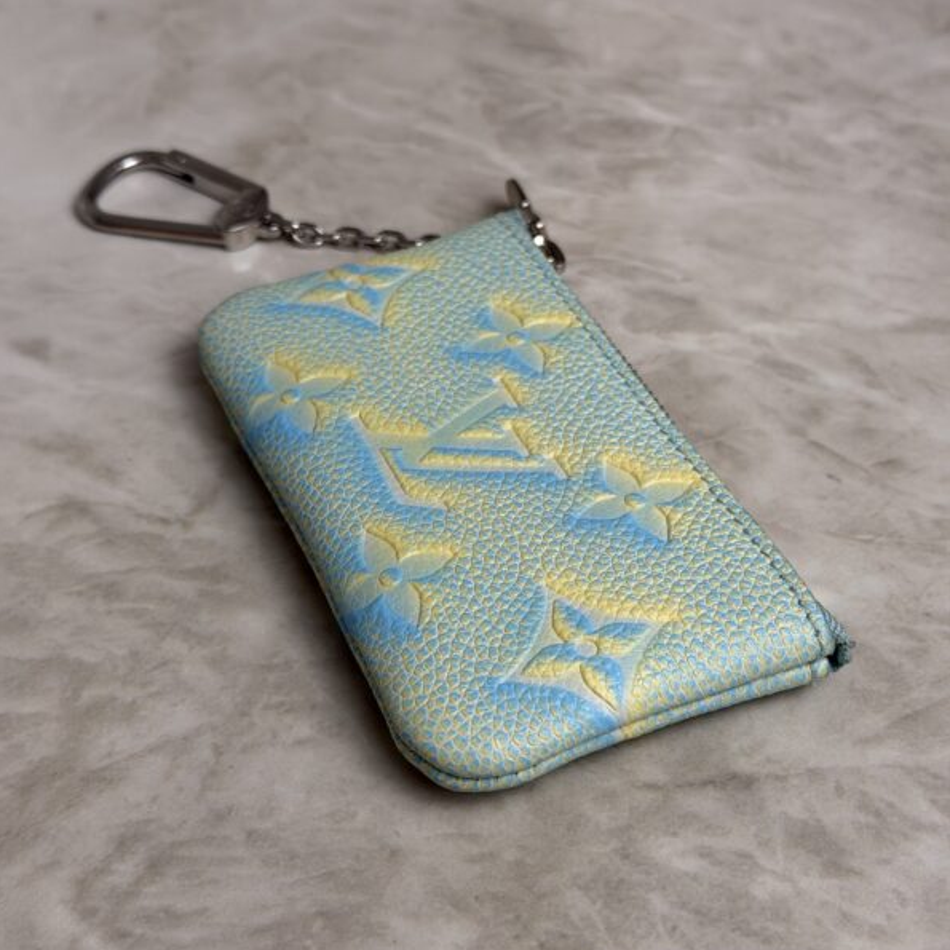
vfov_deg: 30.0
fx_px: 1770
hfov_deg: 30.0
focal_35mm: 57
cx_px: 473
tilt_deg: -45.7
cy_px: 532
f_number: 1.78
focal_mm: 6.76
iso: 64
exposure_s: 1/309
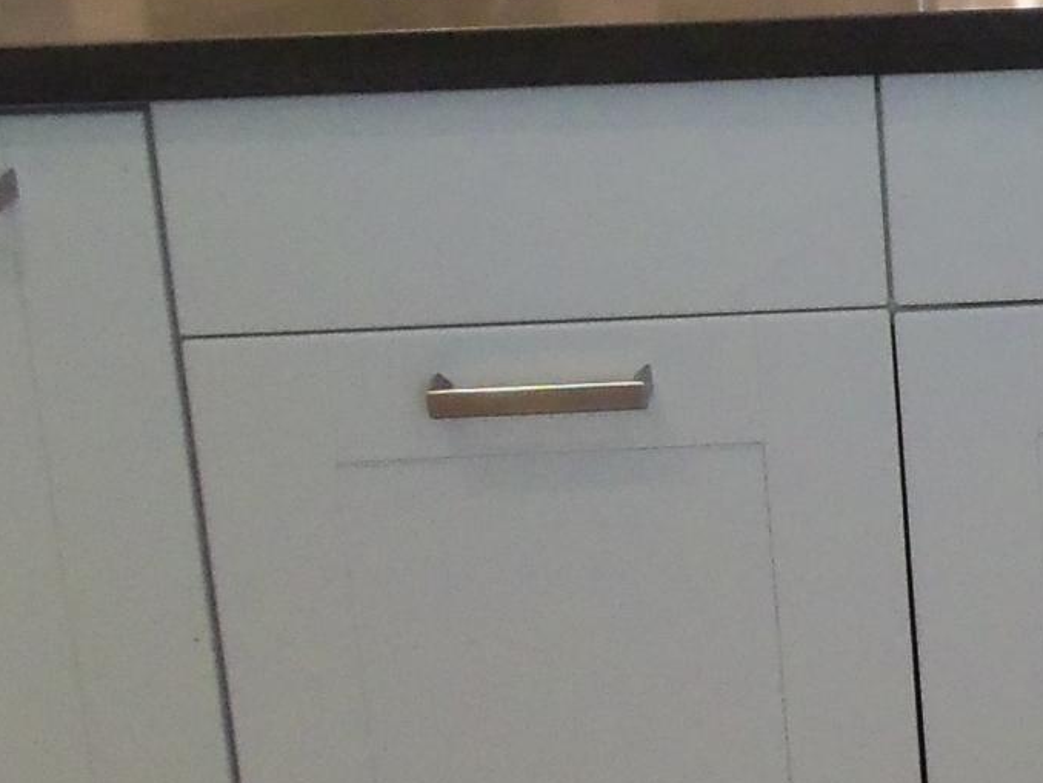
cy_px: 286
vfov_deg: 13.0
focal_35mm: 114
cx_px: 1455
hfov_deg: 16.1
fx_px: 3436
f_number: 3.4
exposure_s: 1/30
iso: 250
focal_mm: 5.2
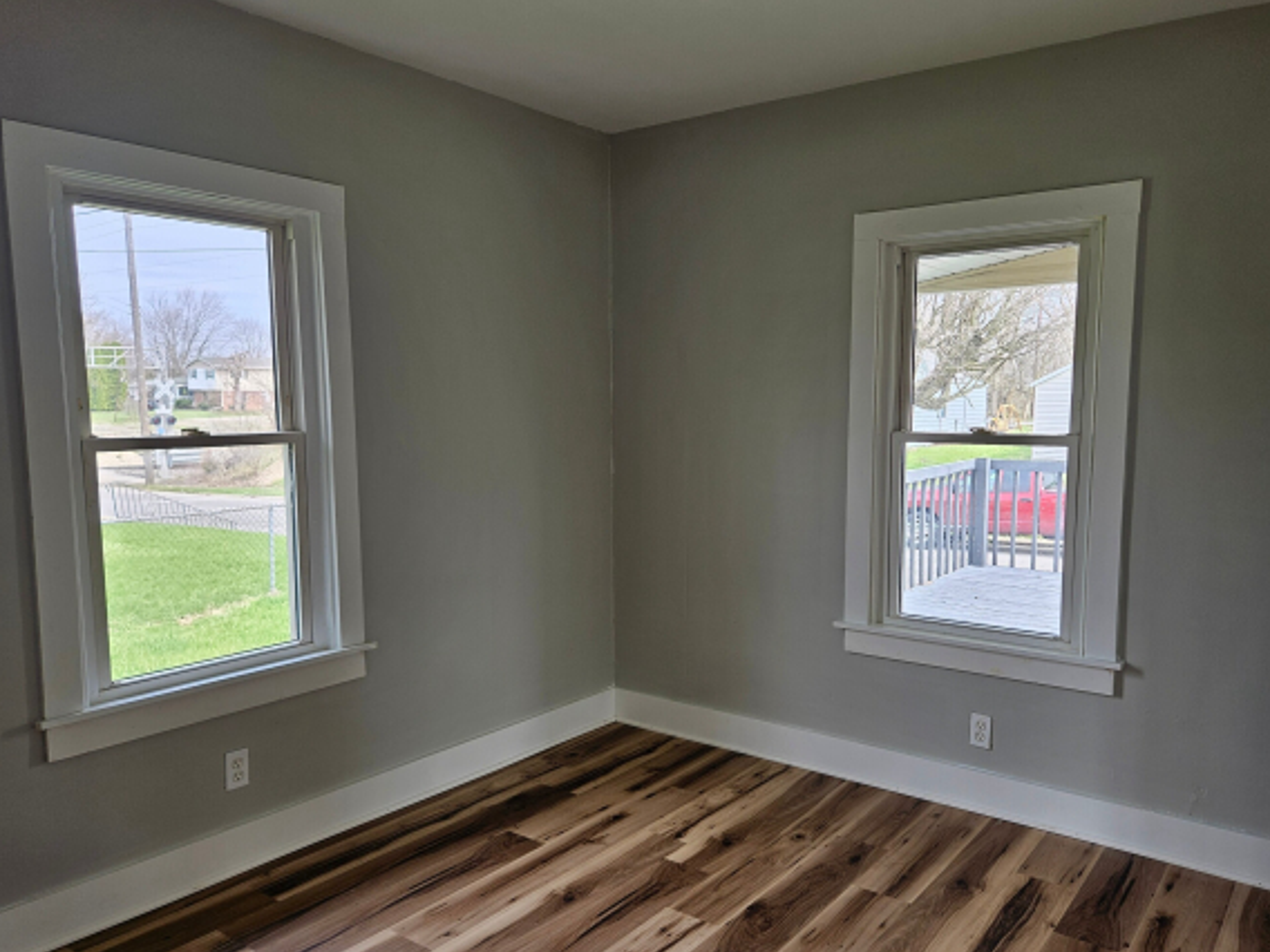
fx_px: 991
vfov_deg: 51.3
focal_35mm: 27
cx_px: 694
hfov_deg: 65.2
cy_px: 514
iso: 32
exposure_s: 1/120
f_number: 1.8
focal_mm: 5.4
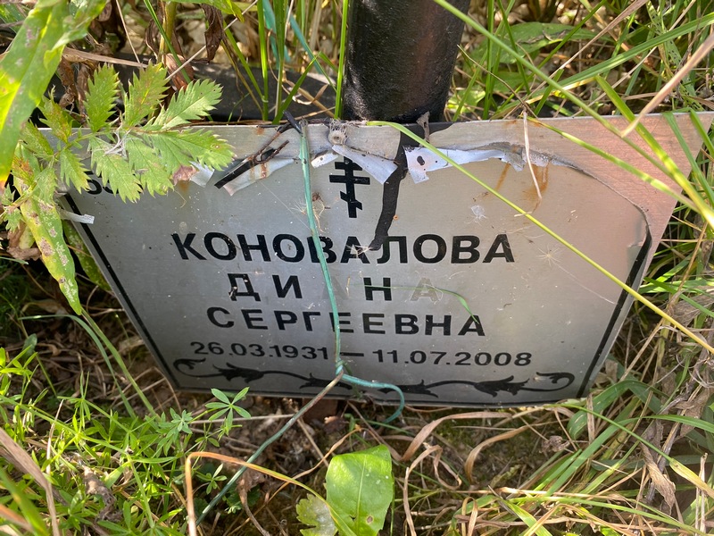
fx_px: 536
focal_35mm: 26
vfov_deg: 53.1
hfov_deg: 67.3
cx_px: 357
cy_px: 268
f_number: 1.8
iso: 40
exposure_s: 1/122
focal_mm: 4.25
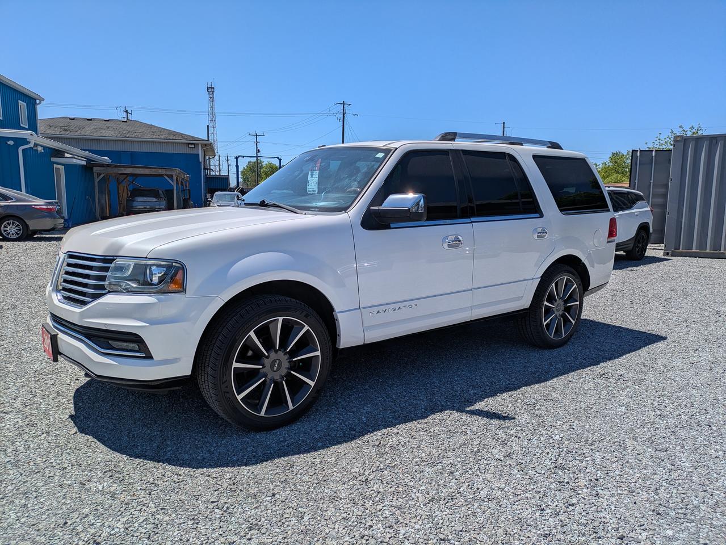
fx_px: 524
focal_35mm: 25
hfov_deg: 69.4
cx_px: 363
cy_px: 272
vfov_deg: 54.9
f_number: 1.89
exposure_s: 1/4444
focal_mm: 5.43
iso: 43
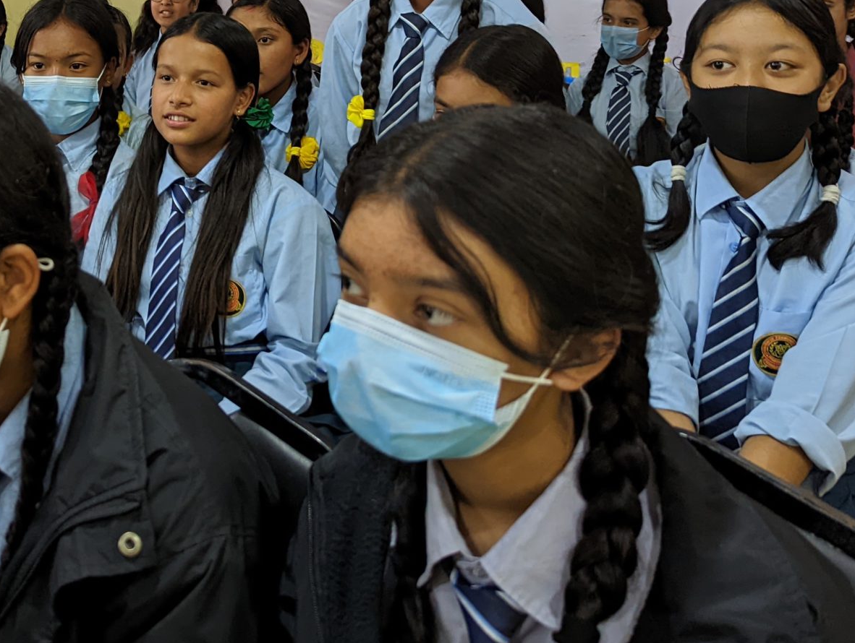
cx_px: 121
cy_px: 82
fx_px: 1286
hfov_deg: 35.1
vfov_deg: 27.2
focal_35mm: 52
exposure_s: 1/23.8
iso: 226
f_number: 1.85
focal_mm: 6.81
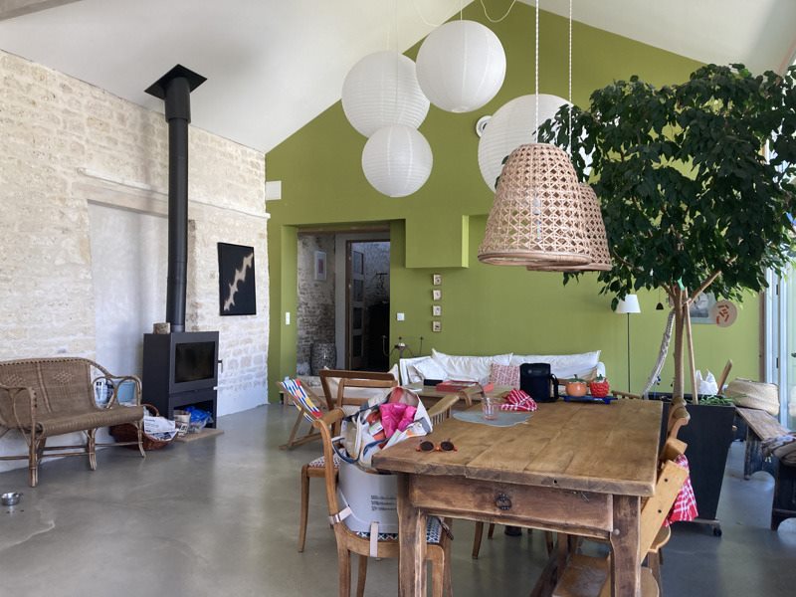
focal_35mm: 28
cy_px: 298
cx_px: 398
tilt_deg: +2.4
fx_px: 644
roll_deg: -1.3
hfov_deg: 63.4
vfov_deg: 49.7
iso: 80
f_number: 1.8
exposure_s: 1/112
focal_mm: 3.99
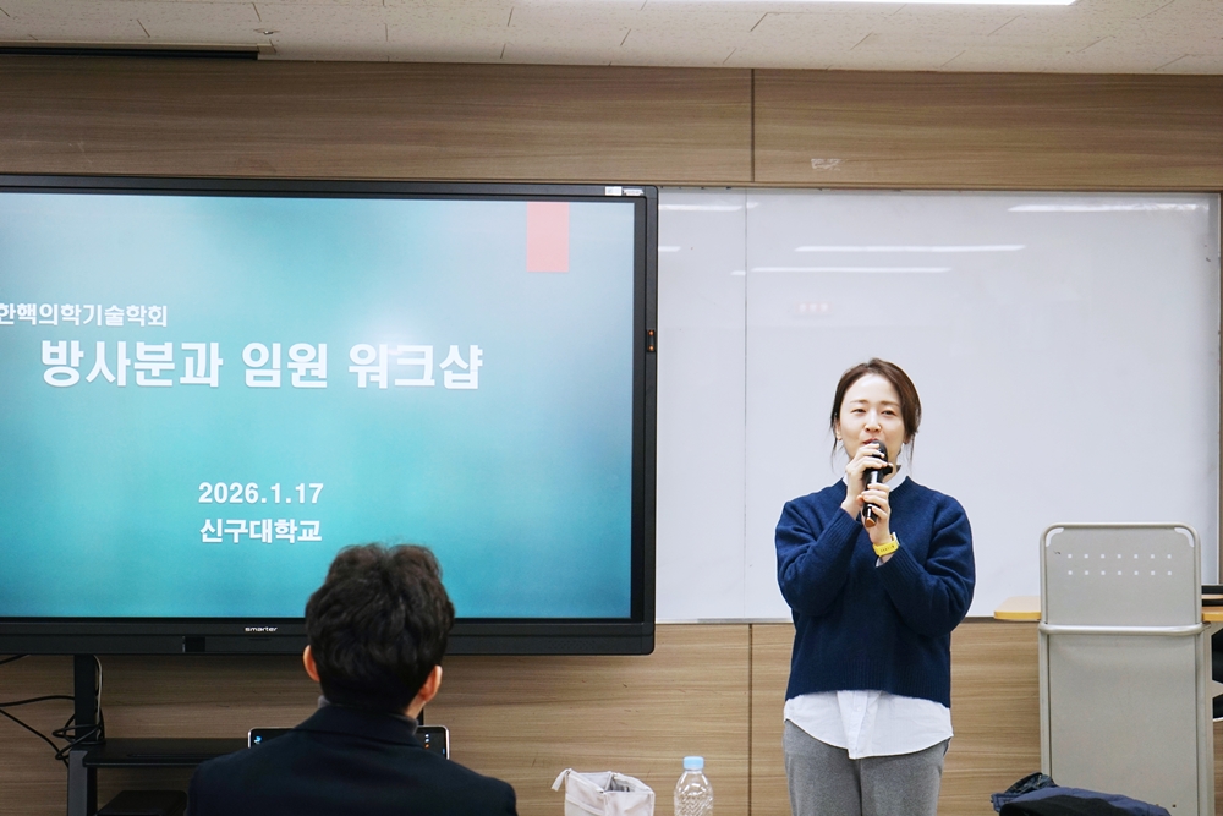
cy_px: 408
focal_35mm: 70
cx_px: 612
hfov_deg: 28.8
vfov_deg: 19.5
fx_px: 2378
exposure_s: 1/100
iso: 320
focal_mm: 70
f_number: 5.6
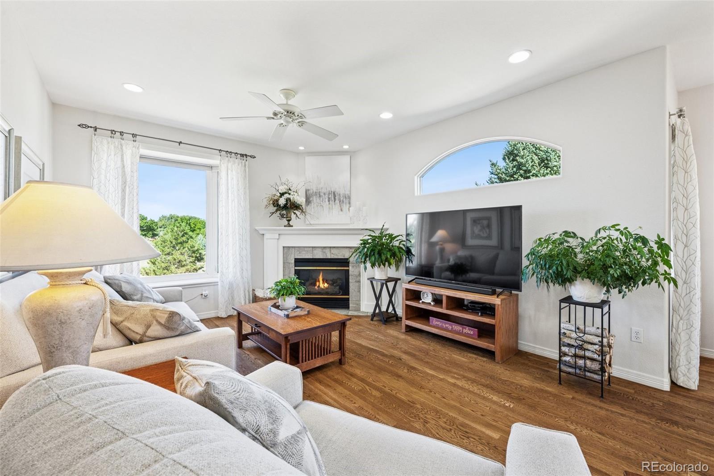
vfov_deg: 77.3
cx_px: 357
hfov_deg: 100.4
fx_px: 297
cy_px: 238
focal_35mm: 15
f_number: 11
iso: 800
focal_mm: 15
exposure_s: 1/20
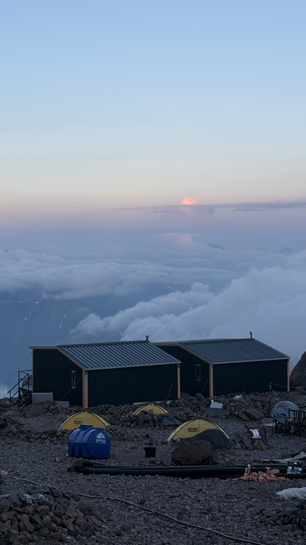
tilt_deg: +2.4
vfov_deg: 31.4
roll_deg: +0.2
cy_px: 229
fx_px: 967
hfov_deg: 18.0
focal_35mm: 67
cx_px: 126
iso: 64
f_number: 1.78
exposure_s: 1/762
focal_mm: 6.76
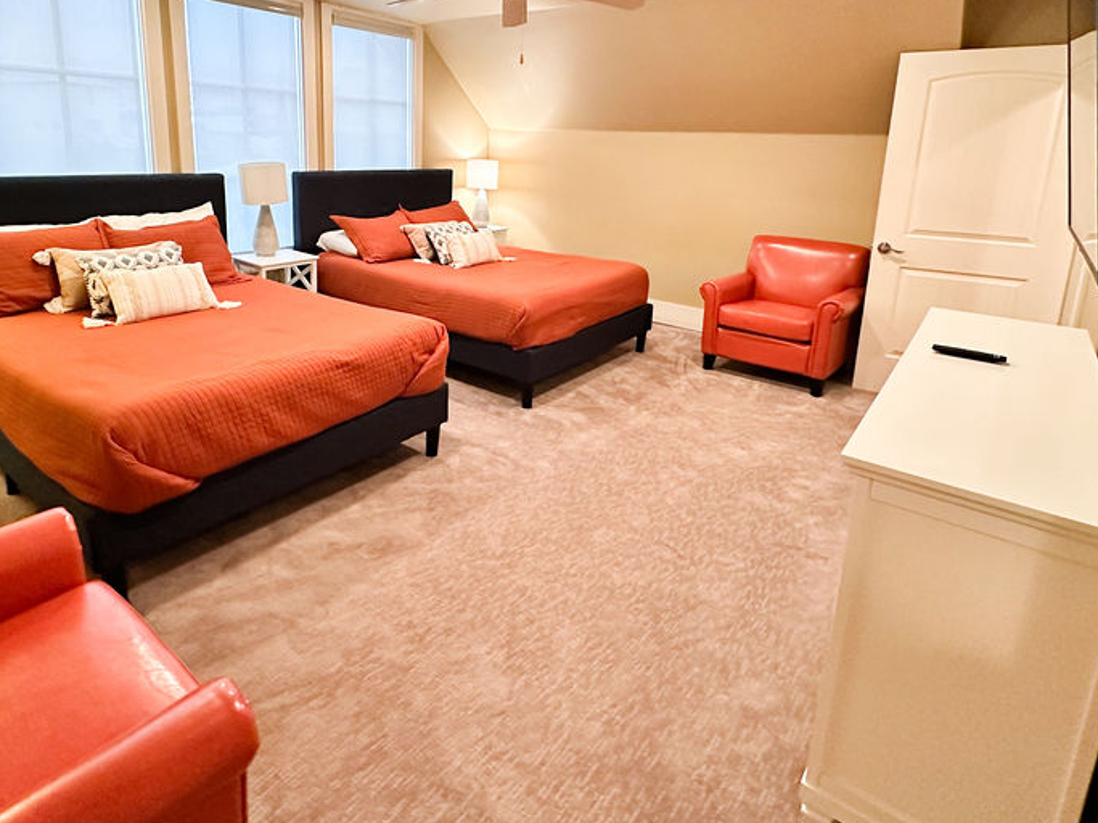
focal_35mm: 21
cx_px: 485
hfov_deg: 78.7
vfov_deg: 62.2
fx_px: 666
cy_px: 288
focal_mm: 2.22
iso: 500
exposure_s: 1/60
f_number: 2.2
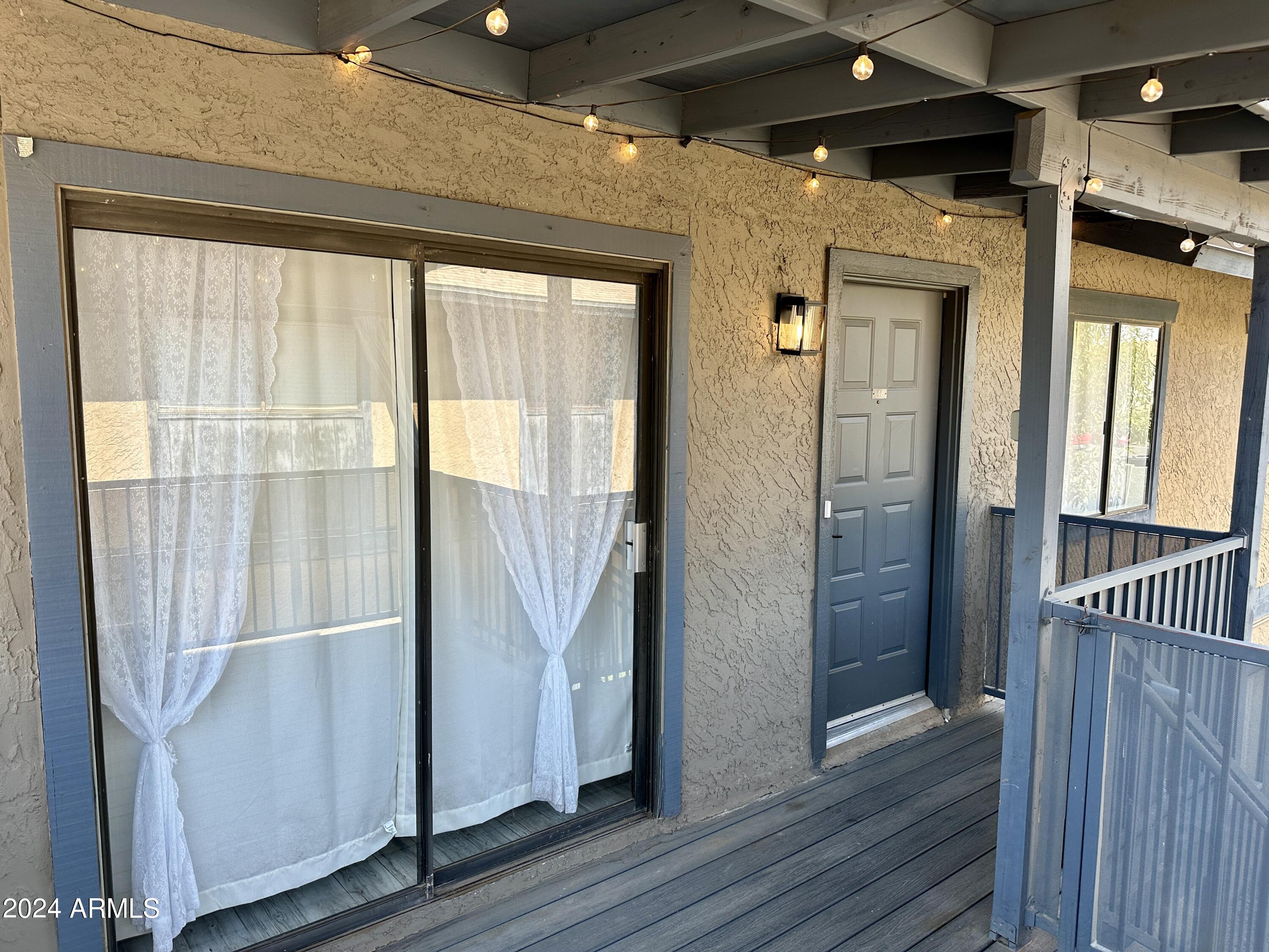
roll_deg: -0.1
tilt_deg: -6.3
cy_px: 476
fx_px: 880
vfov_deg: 56.8
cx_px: 634
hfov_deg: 71.6
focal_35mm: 24
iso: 80
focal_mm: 6.86
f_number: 1.78
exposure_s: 1/464
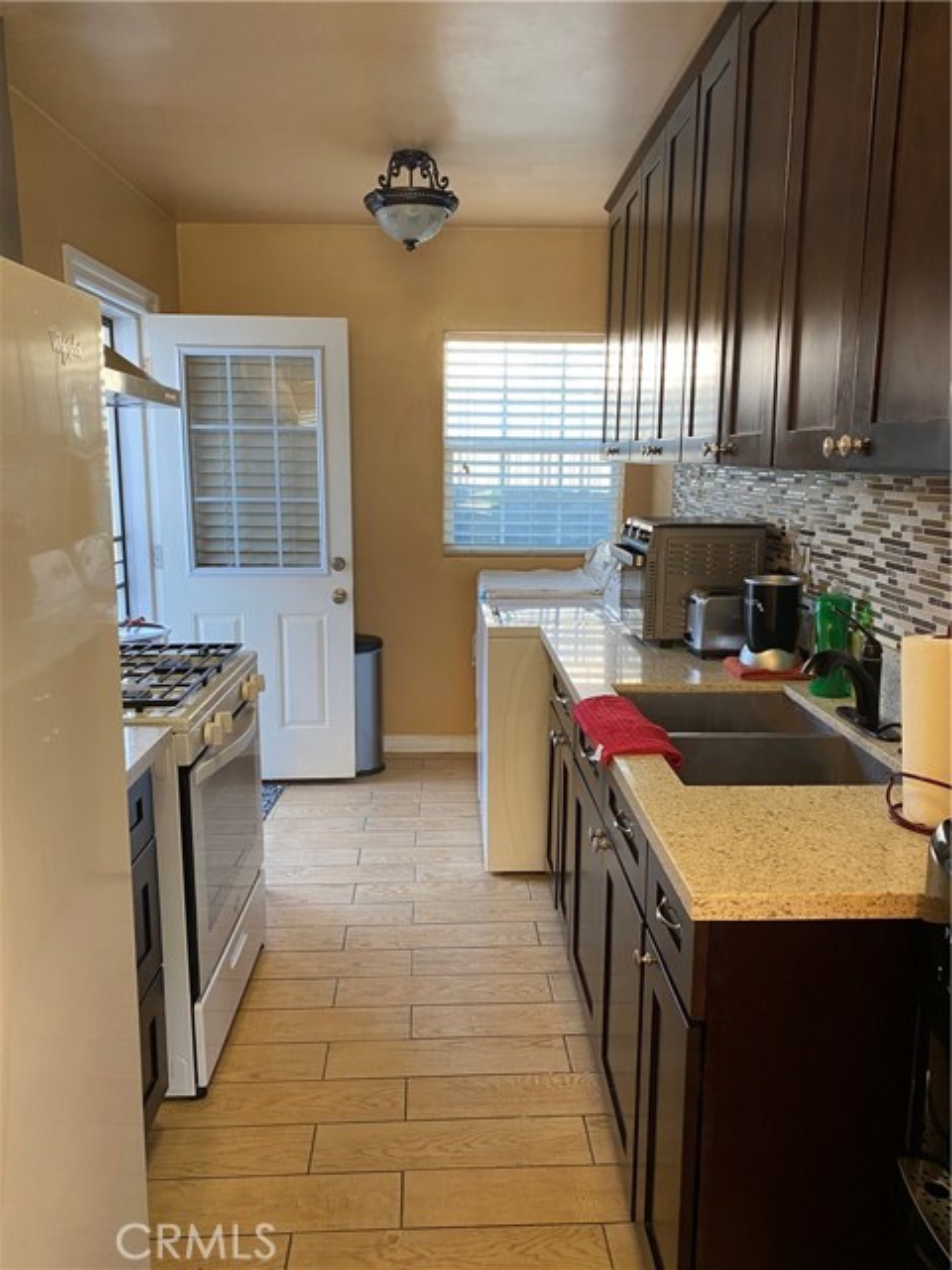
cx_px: 476
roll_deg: -0.4
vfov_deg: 67.3
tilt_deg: -9.7
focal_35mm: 26
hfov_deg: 53.1
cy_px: 635
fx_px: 953
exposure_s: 1/60
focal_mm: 4.25
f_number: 1.8
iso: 125
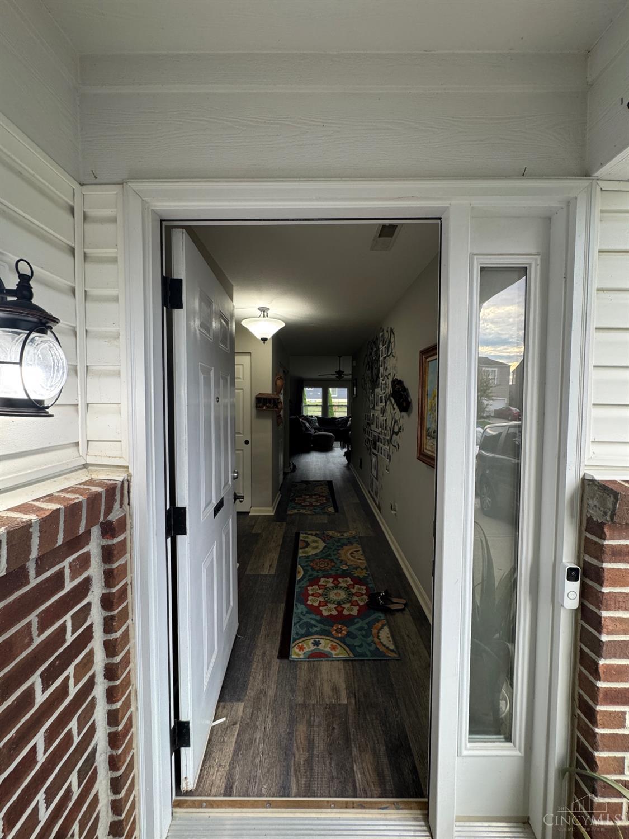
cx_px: 314
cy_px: 420
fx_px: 339
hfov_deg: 85.7
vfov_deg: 102.1
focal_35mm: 14
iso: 160
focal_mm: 2.22
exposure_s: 1/120
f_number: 2.2
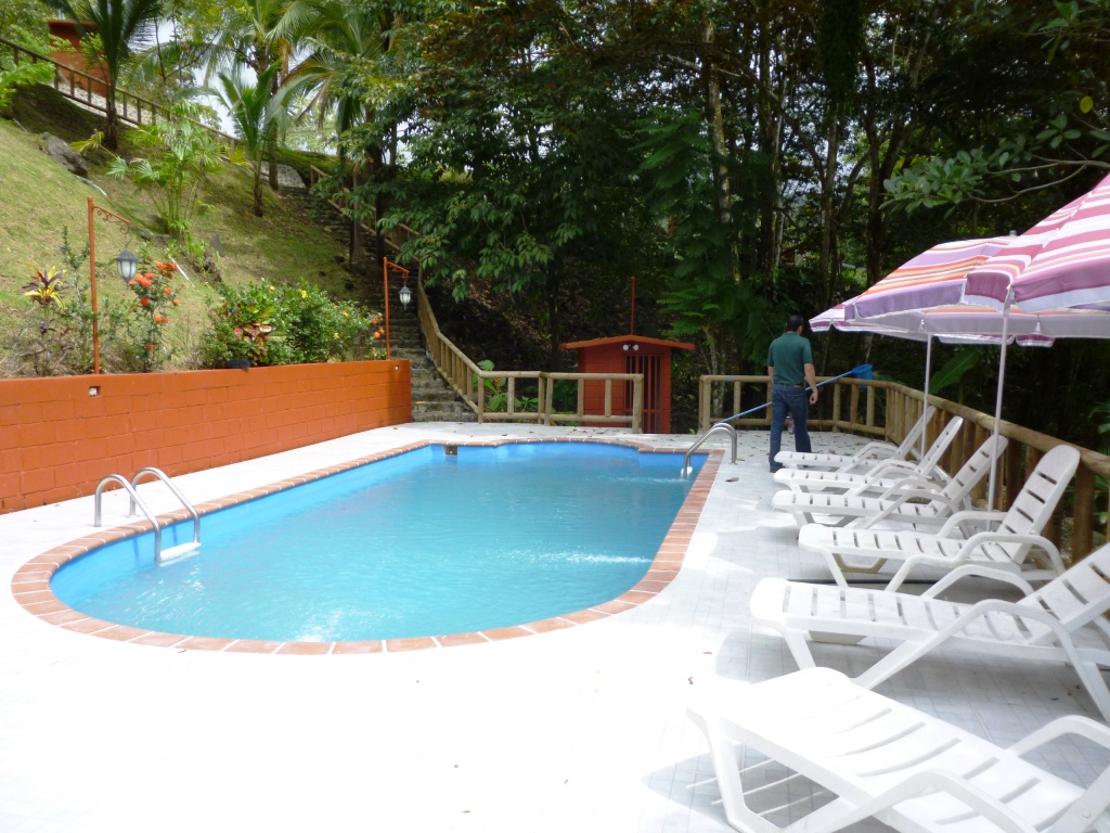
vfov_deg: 49.7
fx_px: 898
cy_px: 416
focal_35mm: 28
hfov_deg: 63.4
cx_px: 555
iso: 100
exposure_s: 1/640
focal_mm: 5
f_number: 3.1
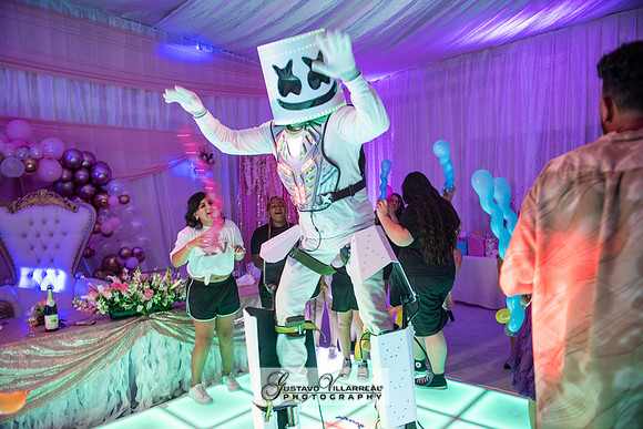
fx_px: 429
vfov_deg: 53.2
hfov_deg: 73.7
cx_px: 322
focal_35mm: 24
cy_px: 214
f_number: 3.2
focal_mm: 24
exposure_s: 1/60
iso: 1250
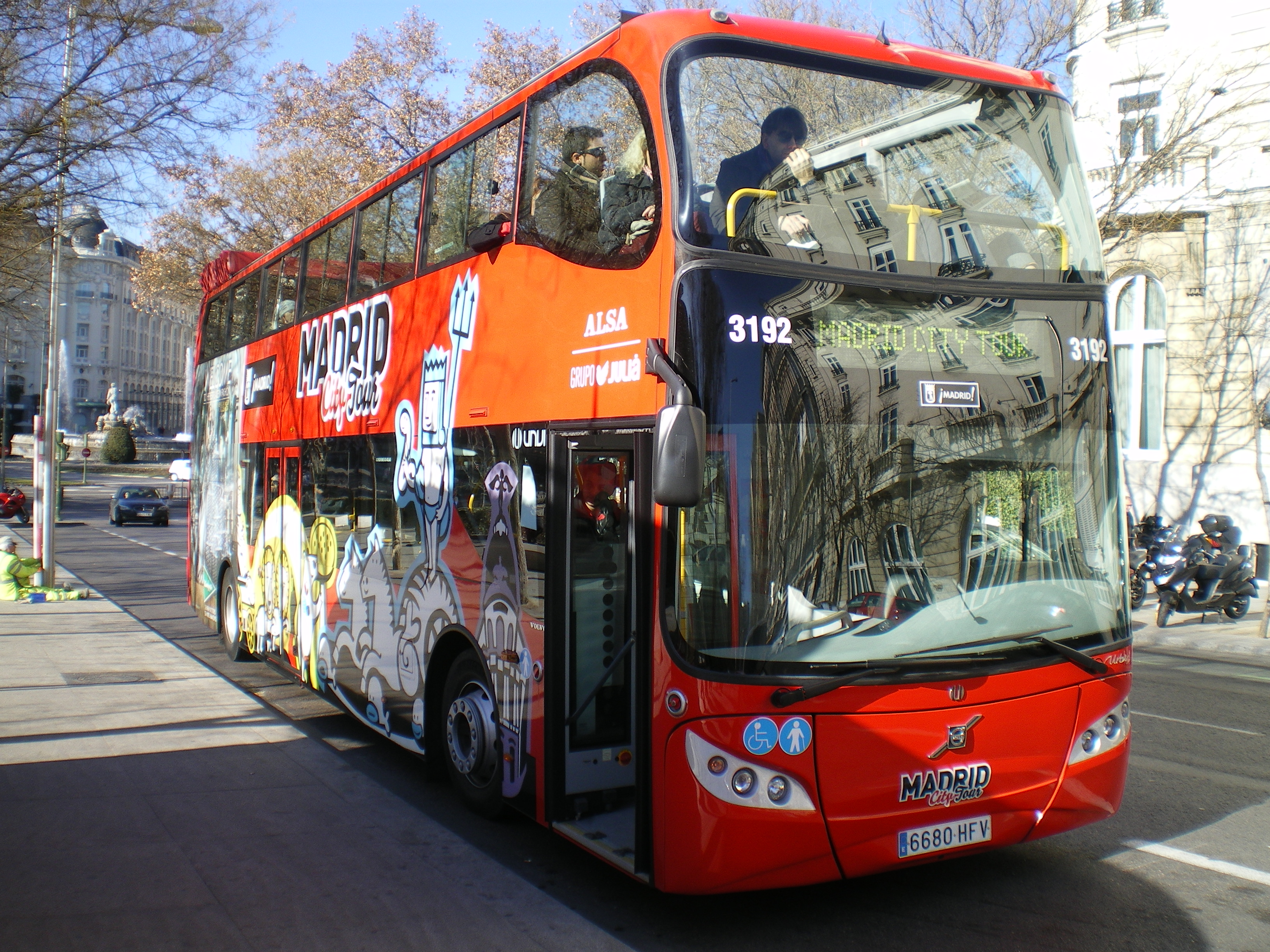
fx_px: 1321
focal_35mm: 36
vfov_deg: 39.7
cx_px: 635
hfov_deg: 51.4
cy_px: 476
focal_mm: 6.3
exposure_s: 1/160
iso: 50
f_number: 4.6
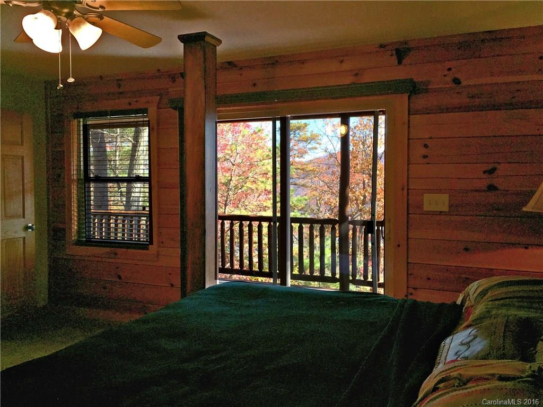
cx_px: 272
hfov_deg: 61.7
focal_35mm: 29
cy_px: 204
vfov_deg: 48.2
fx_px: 455
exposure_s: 1/264
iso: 32
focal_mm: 4.15
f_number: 2.2
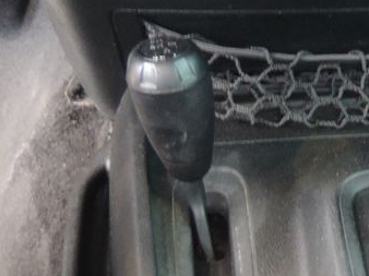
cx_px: 528
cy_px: 181
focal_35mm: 91
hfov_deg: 19.3
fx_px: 969
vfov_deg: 16.2
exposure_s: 1/10
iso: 400
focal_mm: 4.3
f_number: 3
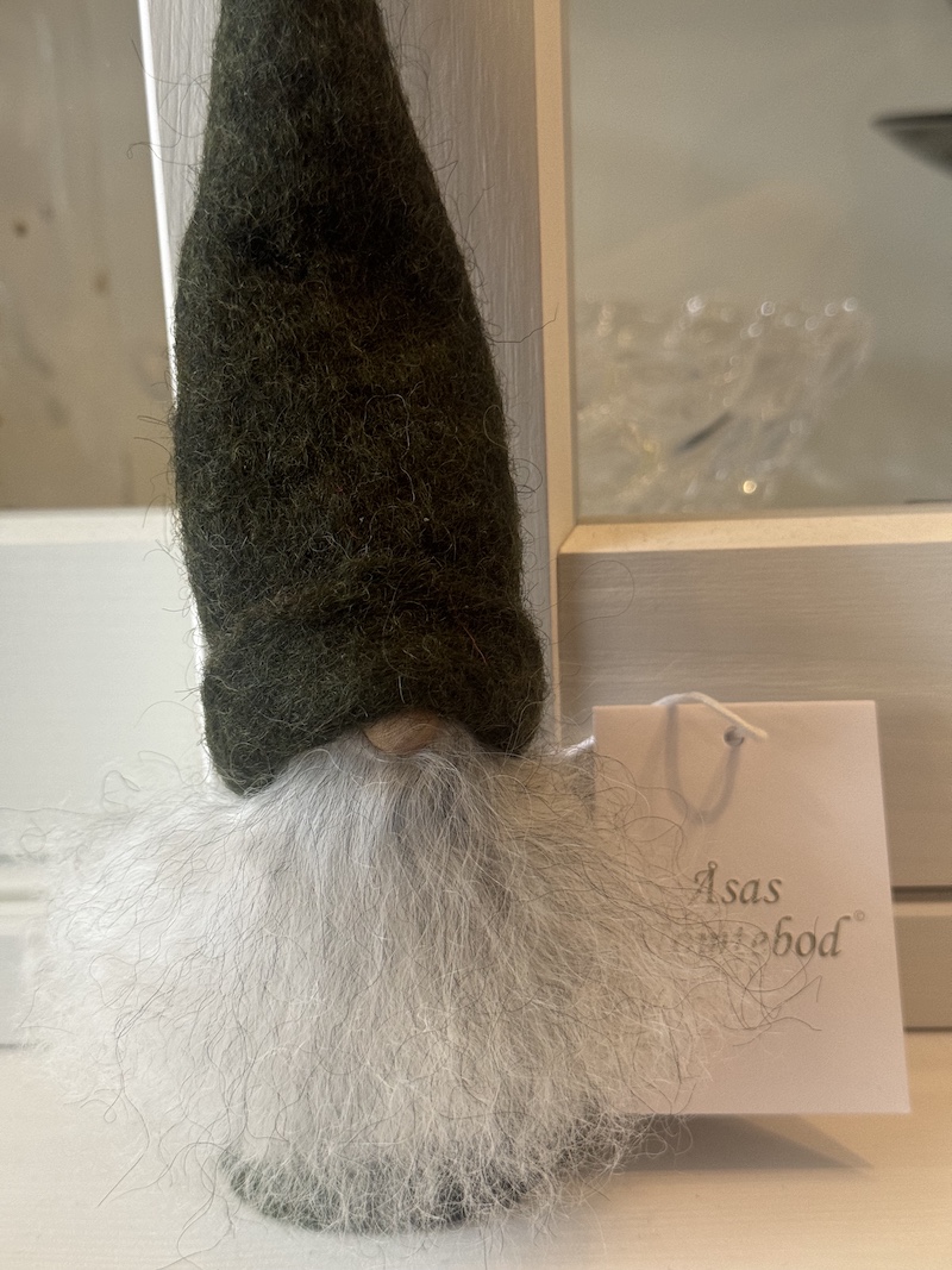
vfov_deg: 39.7
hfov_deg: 30.3
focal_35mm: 48
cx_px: 476
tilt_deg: -14.9
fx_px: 1760
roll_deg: +3.0
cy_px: 635
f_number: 1.78
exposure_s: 1/60
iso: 250
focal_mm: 6.76
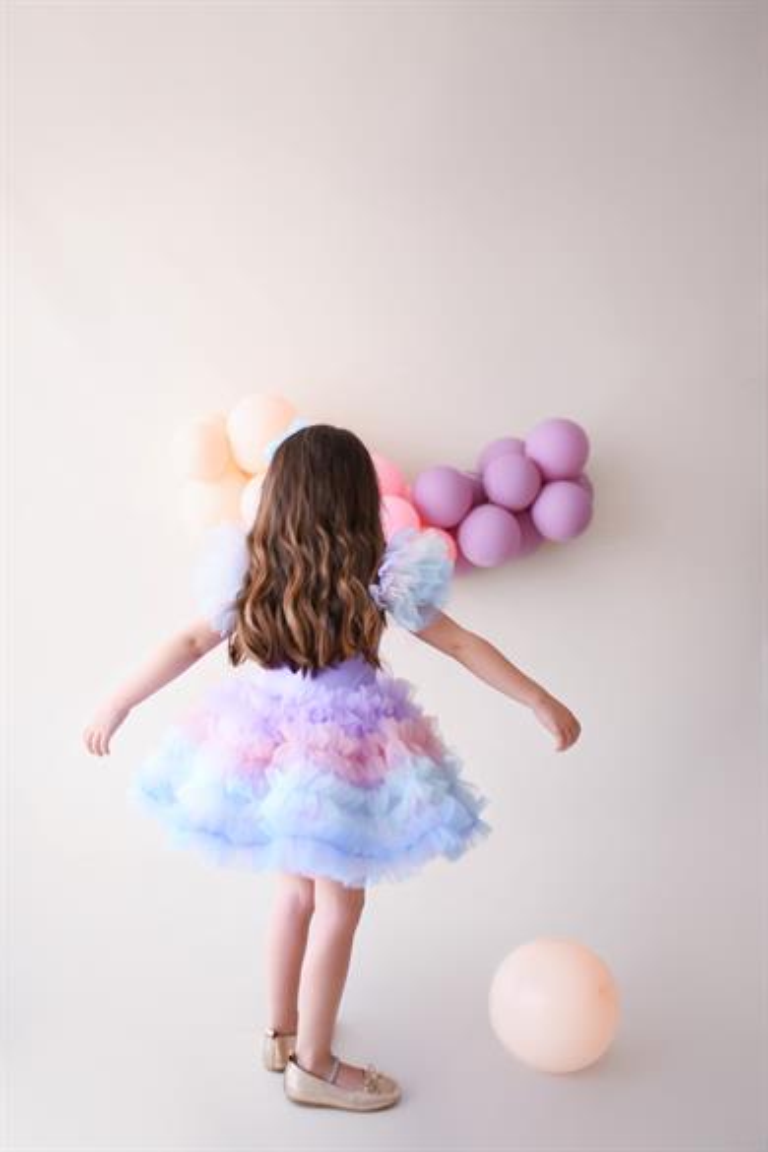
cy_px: 576
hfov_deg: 37.9
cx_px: 384
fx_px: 1120
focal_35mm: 35
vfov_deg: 54.4
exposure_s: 1/250
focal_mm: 35
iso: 200
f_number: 1.8
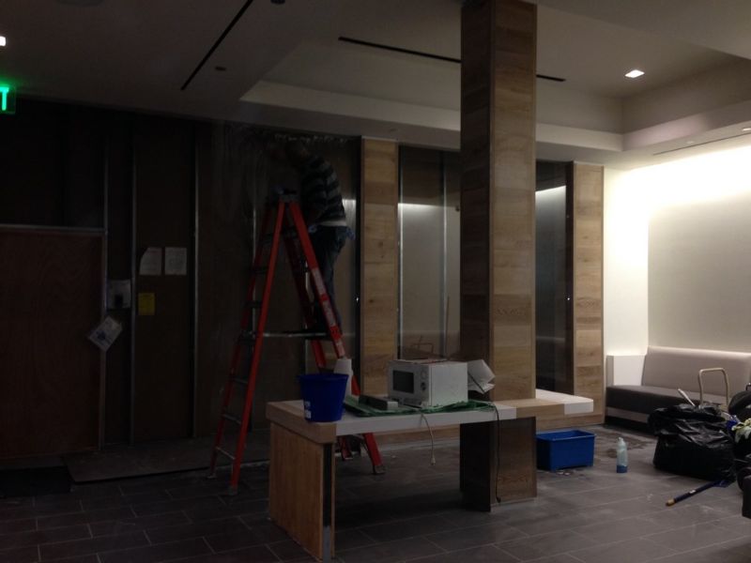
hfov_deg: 55.4
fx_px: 716
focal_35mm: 33
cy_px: 282
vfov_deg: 42.9
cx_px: 376
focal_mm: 4.12
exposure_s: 1/20
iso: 125
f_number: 2.4
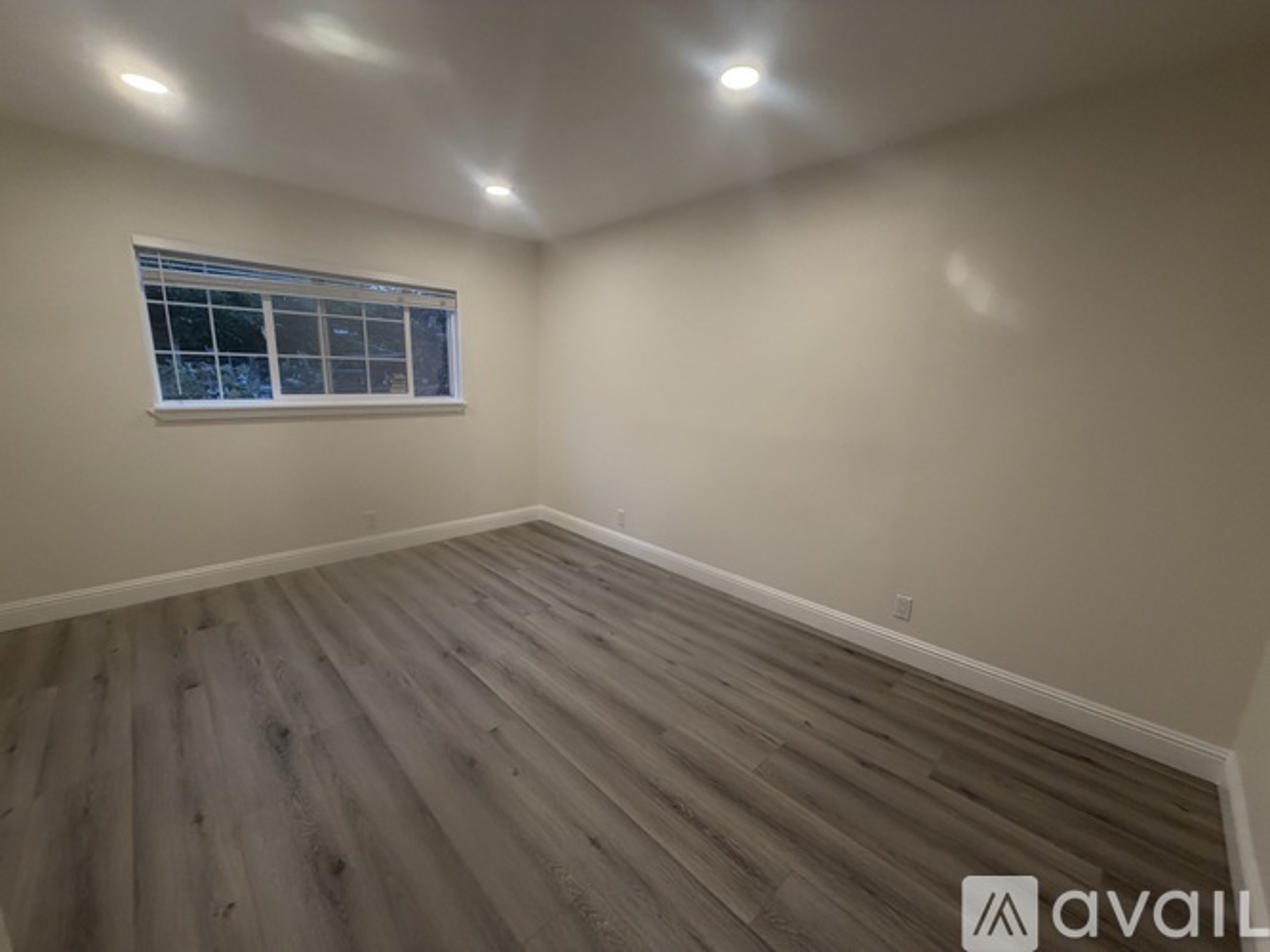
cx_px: 635
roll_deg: -1.4
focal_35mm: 14
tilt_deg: -11.4
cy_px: 476
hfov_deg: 102.1
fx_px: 514
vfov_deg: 85.7
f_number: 2.2
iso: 250
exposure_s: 1/120
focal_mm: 2.22
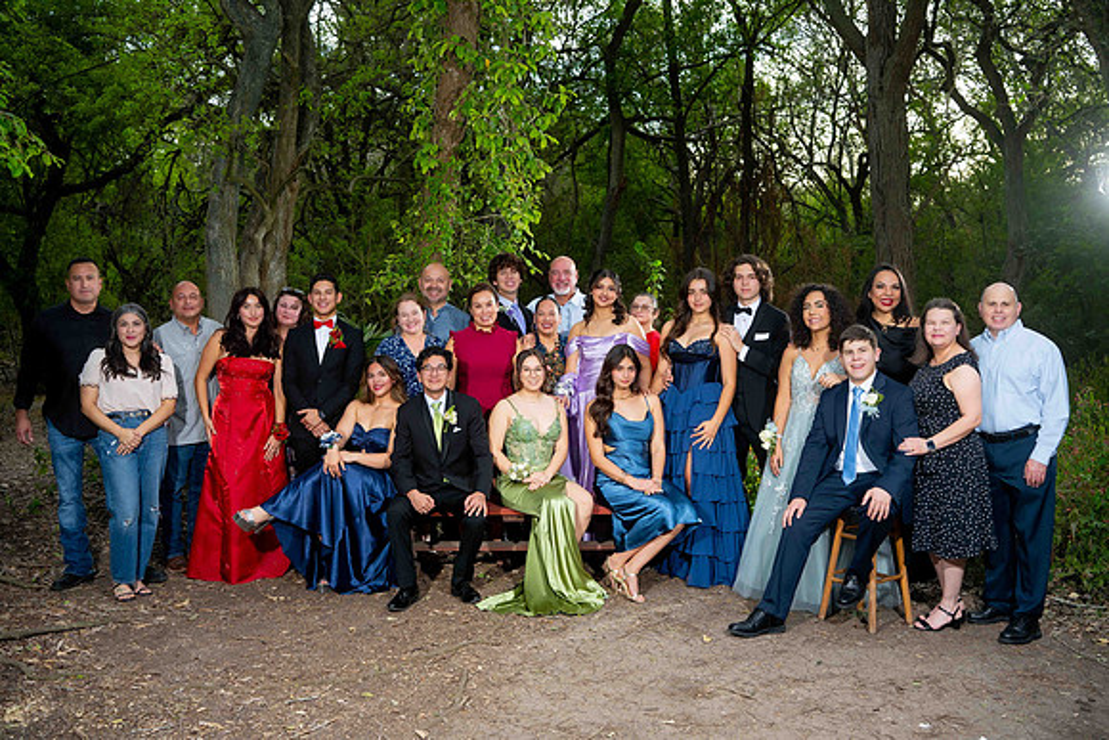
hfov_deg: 54.4
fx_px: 1078
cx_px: 554
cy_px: 370
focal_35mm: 35
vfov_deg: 37.9
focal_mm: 35
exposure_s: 1/200
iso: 160
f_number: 3.2
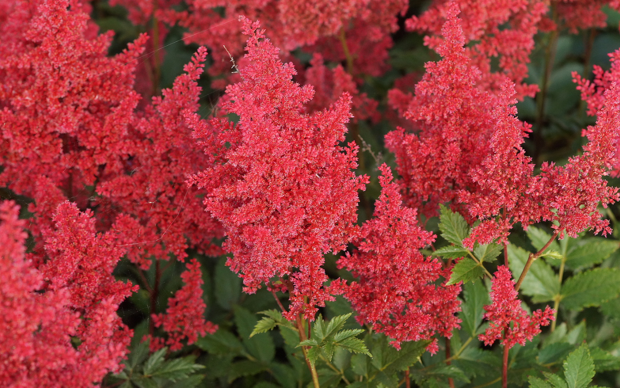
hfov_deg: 13.6
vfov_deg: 8.5
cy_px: 186
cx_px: 308
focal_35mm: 154
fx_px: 2603
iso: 640
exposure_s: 1/160
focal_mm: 100
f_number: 6.3
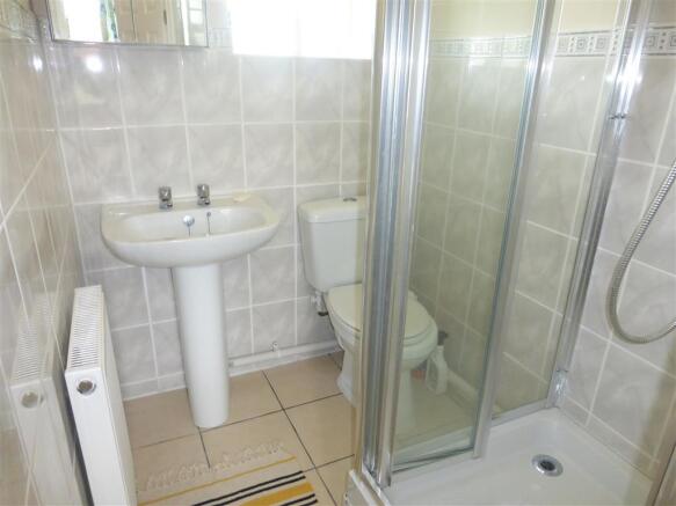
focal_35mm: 24
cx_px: 338
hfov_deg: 71.6
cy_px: 253
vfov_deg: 56.8
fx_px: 469
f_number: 3.3
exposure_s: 1/60
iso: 400
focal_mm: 4.3
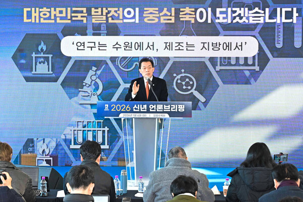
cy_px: 101
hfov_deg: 27.0
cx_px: 152
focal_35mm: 75
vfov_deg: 18.2
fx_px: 631
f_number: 4
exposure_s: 1/200
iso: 1600
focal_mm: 50
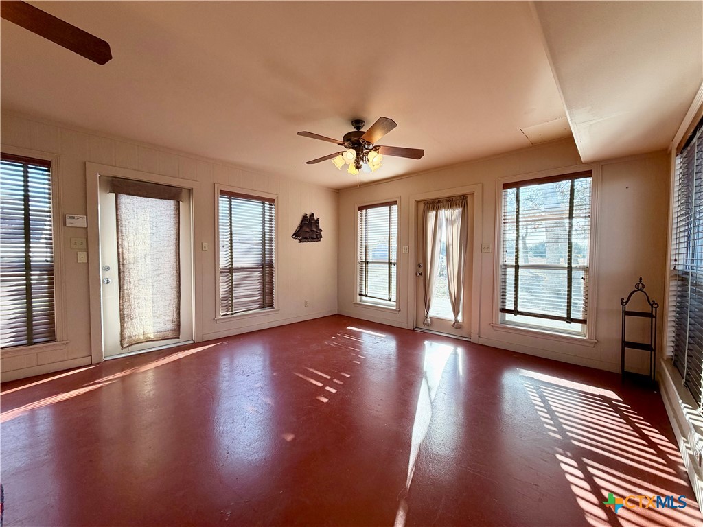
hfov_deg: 102.1
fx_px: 284
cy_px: 264
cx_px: 352
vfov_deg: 85.7
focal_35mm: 14
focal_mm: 2.22
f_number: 2.2
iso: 50
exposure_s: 1/153
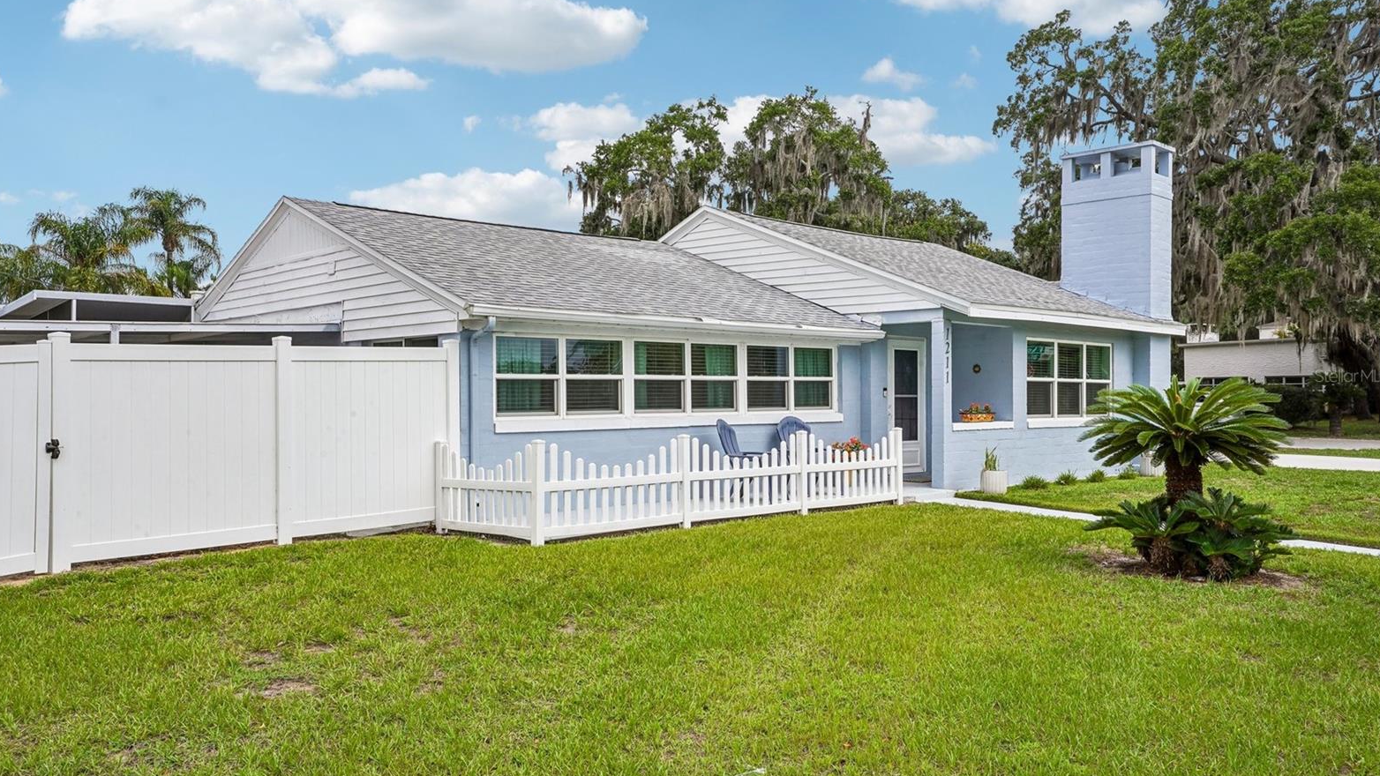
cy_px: 376
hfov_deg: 64.3
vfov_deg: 38.9
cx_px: 687
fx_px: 1098
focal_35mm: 30
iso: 100
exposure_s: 1/40
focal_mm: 28
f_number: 20
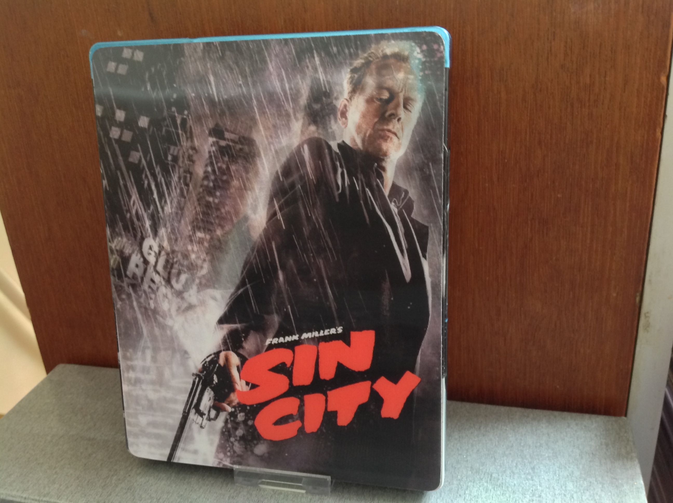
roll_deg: +4.8
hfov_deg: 52.7
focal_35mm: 35
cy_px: 252
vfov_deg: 40.6
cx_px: 336
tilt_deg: -23.9
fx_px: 679
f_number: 2.4
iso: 250
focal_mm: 4.28
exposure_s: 1/15
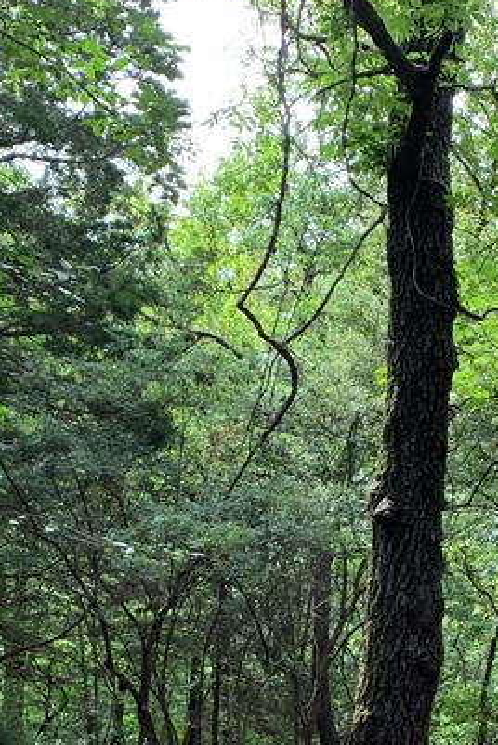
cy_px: 700
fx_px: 1429
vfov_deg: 27.9
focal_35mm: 69
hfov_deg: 19.7
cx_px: 312
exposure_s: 1/122
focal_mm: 4.25
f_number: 1.8
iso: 32
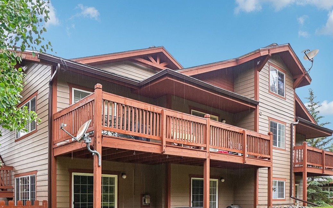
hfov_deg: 62.7
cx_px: 149
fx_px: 272
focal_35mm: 30
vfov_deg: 40.5
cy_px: 160
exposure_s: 1/50
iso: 100
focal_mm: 12
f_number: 8
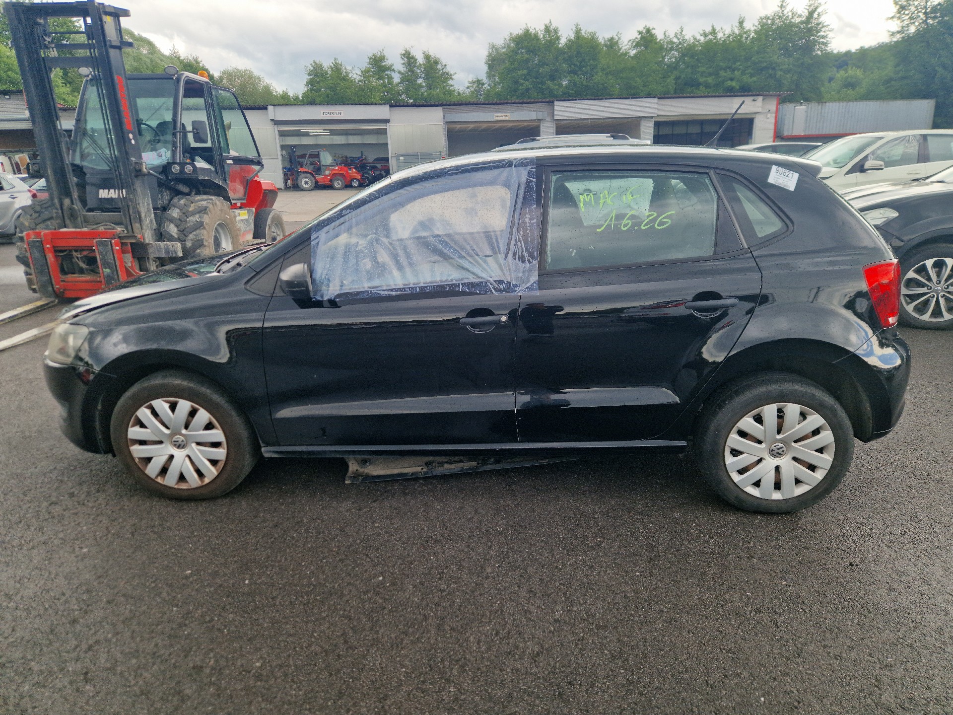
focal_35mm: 23
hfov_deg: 73.9
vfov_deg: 58.9
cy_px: 358
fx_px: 633
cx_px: 476
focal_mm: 5.4
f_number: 1.8
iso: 50
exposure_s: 1/333
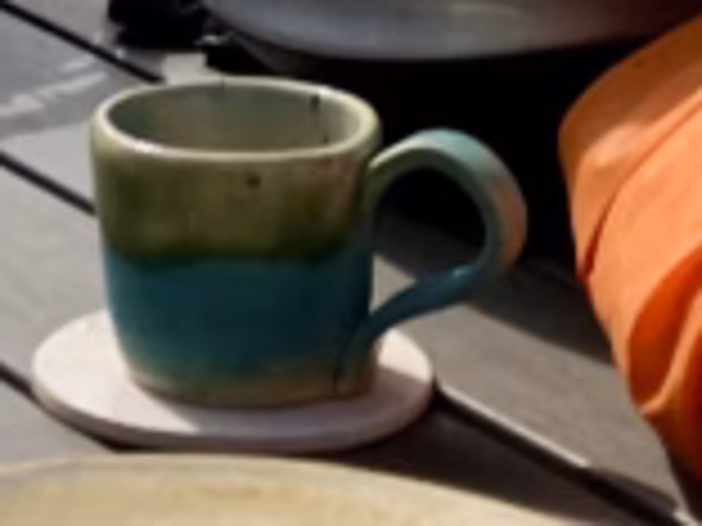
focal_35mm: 184
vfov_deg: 7.5
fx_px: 3731
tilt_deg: -7.9
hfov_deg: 10.7
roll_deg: -1.1
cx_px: 81
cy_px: -724
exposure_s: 1/8130
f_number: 1.8
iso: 32
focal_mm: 3.99
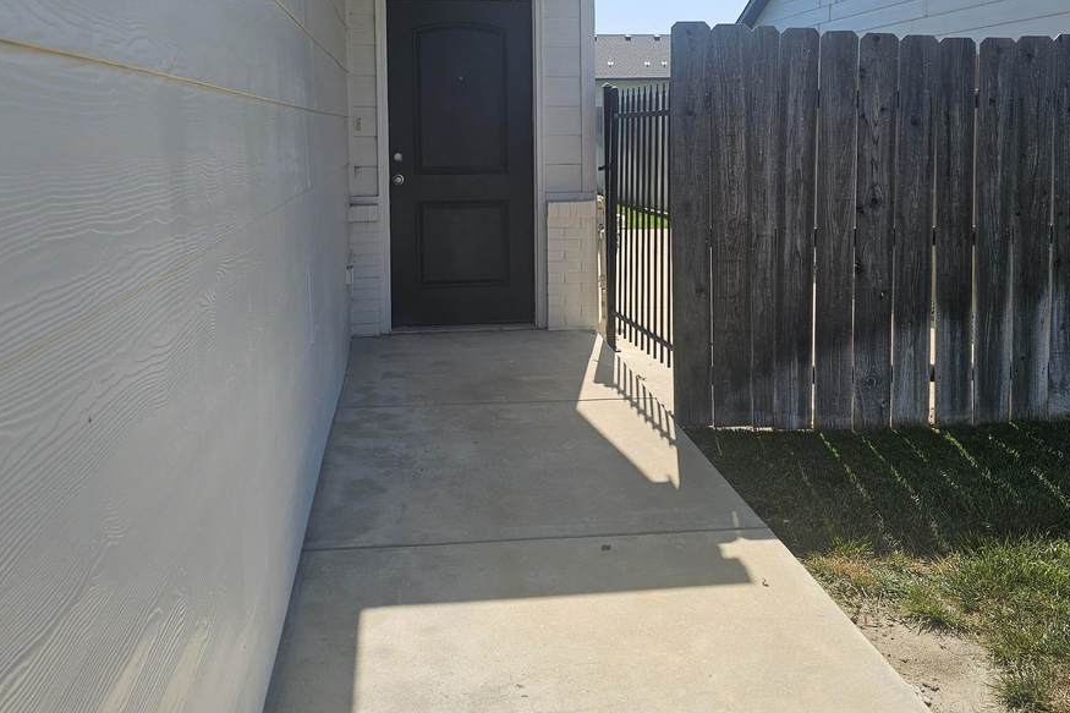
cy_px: 175
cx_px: 549
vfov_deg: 36.9
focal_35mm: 35
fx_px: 1040
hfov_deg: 54.4
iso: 10
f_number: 1.7
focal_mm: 6.3
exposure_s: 1/812
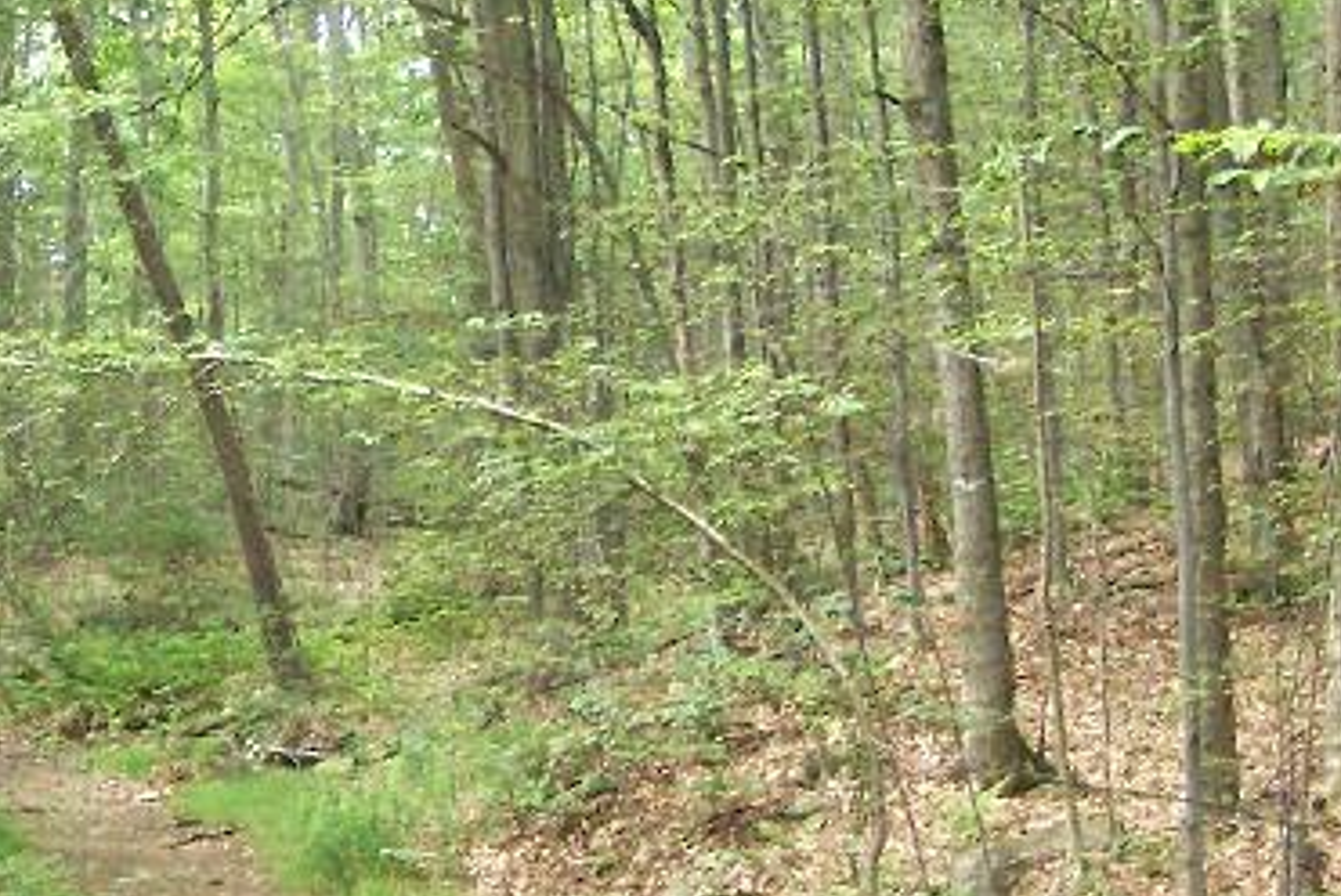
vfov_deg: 12.6
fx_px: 4063
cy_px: 444
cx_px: 340
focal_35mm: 109
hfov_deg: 18.6
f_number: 2.8
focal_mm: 6.3
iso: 400
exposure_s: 1/125
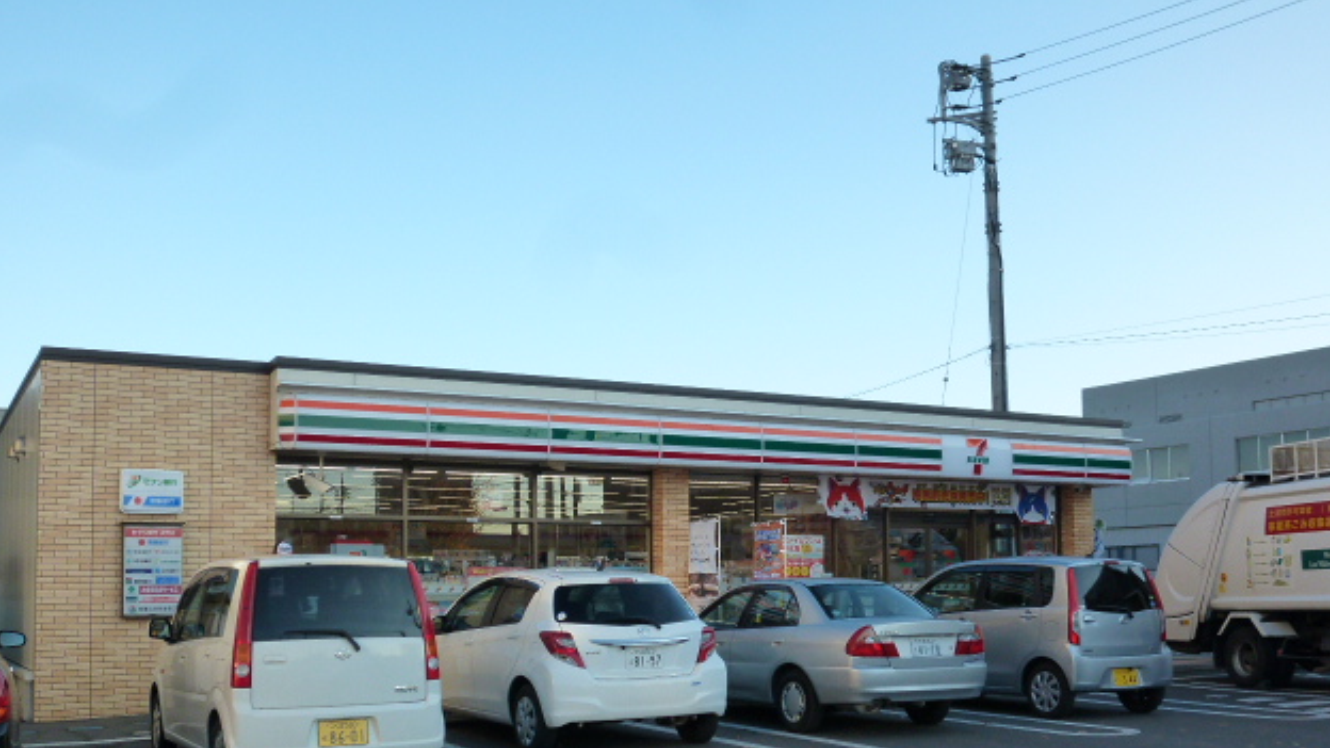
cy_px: 490
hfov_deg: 52.8
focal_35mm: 38
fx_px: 1340
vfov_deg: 31.0
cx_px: 674
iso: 160
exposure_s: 1/250
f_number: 4
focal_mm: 6.1
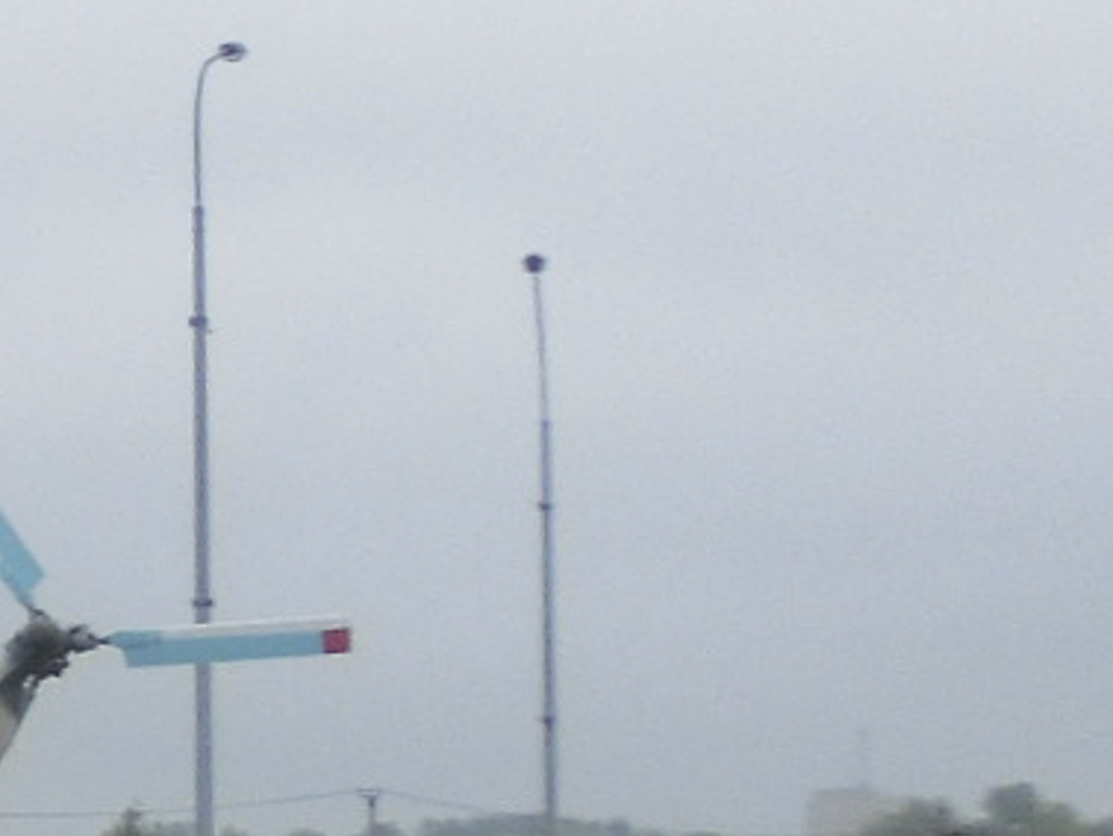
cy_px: 653
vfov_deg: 7.3
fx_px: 6531
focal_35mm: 203
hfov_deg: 7.9
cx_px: -2591
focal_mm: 5.36
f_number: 3.5
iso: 80
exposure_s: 1/640
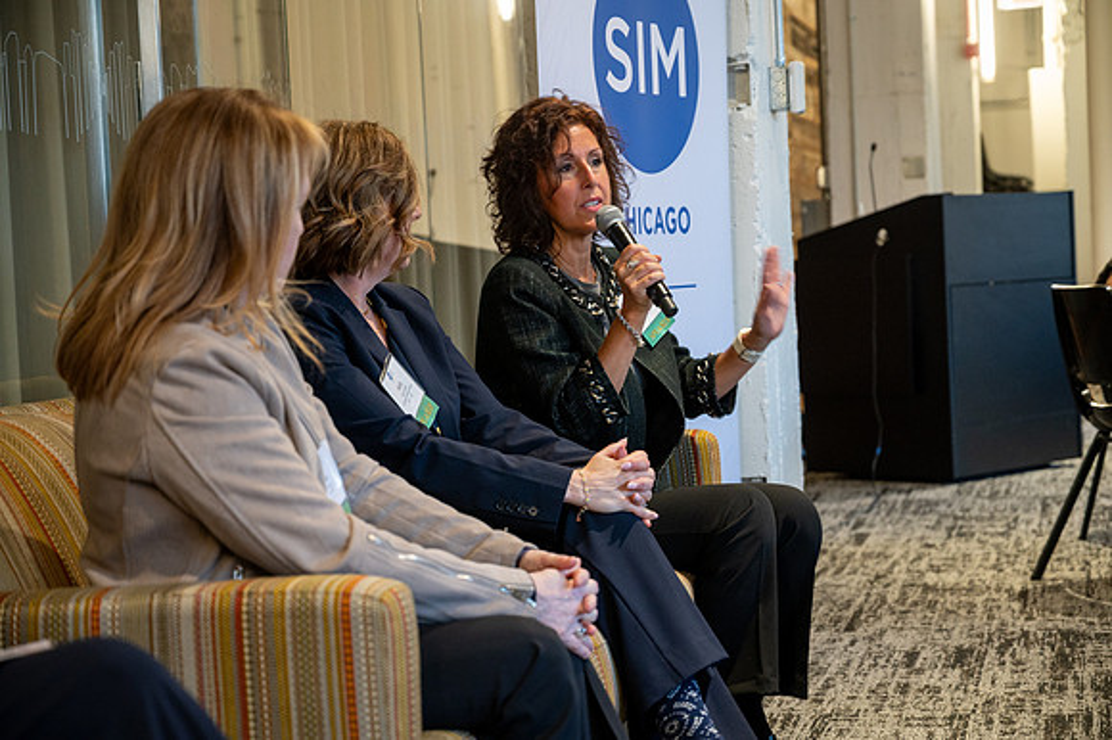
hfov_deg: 28.9
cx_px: 556
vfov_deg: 19.4
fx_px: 2161
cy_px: 370
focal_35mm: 70
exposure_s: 1/50
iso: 1600
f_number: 4
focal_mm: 70
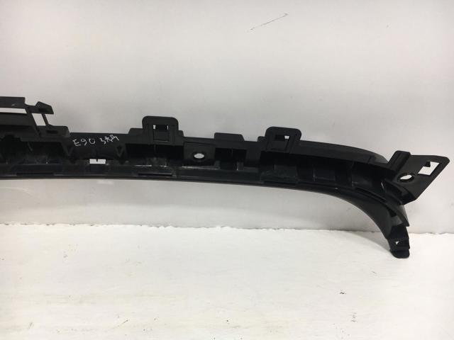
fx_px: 380
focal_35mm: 29
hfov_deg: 61.7
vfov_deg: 48.2
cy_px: 170
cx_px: 227
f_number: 2.2
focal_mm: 4.15
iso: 25
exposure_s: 1/442
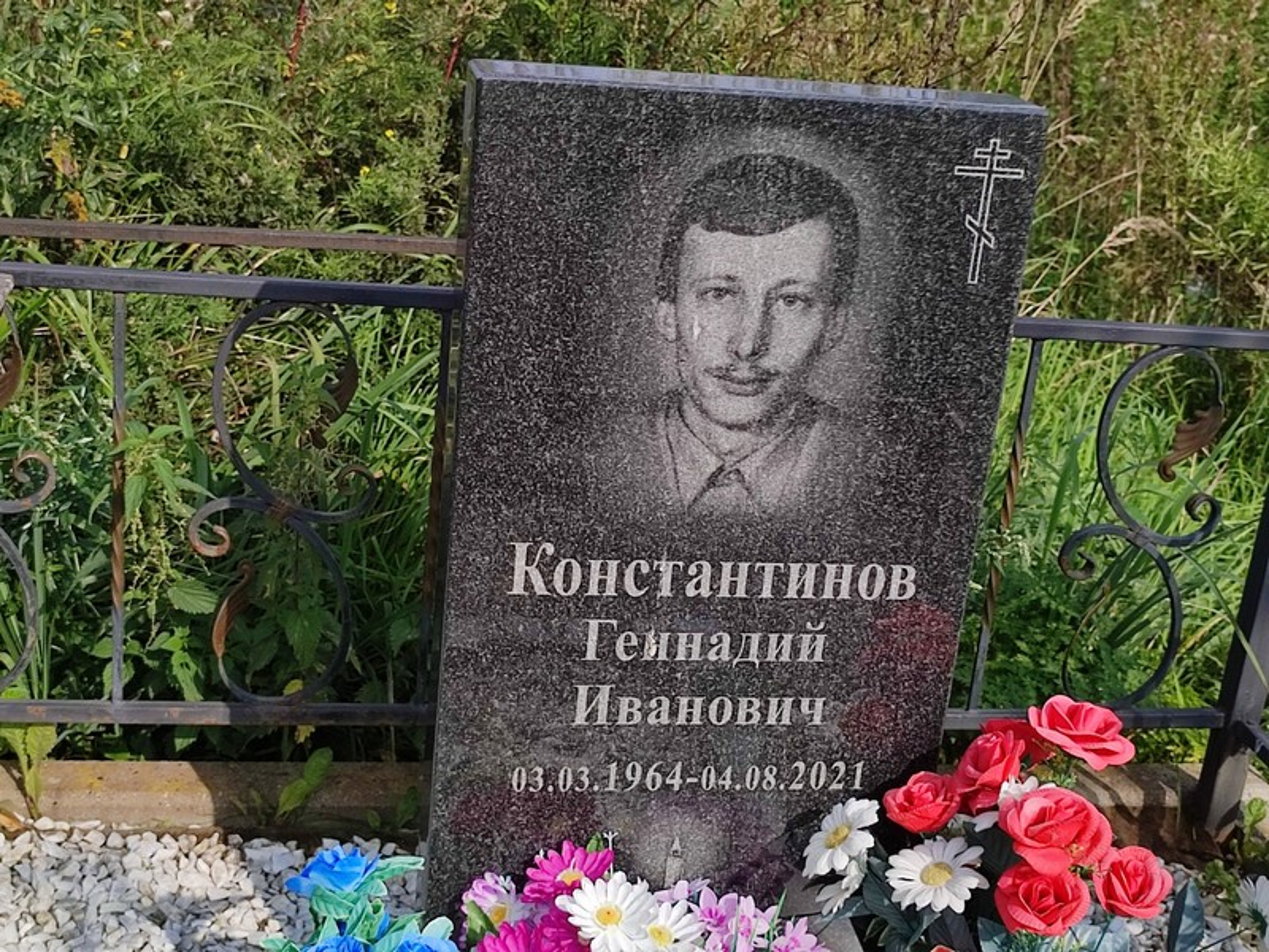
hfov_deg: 69.4
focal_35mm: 25
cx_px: 634
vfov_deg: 54.9
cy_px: 476
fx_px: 916
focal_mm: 6.04
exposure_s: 1/928
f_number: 1.9
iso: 50
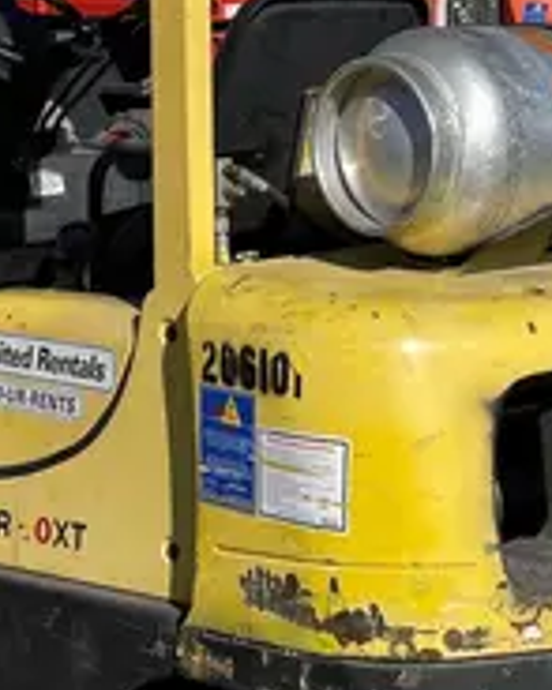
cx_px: 278
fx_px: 2064
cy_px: -13
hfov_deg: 15.2
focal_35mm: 101
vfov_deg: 18.5
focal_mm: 4.2
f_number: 1.6
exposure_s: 1/5051
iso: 32
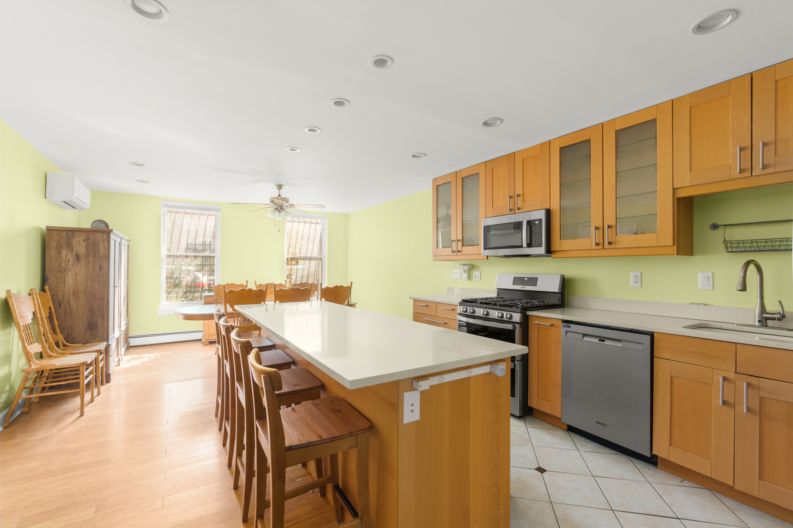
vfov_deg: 73.7
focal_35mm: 16
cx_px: 396
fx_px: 352
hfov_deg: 96.7
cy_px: 264
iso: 320
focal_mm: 16
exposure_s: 1/4
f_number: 11
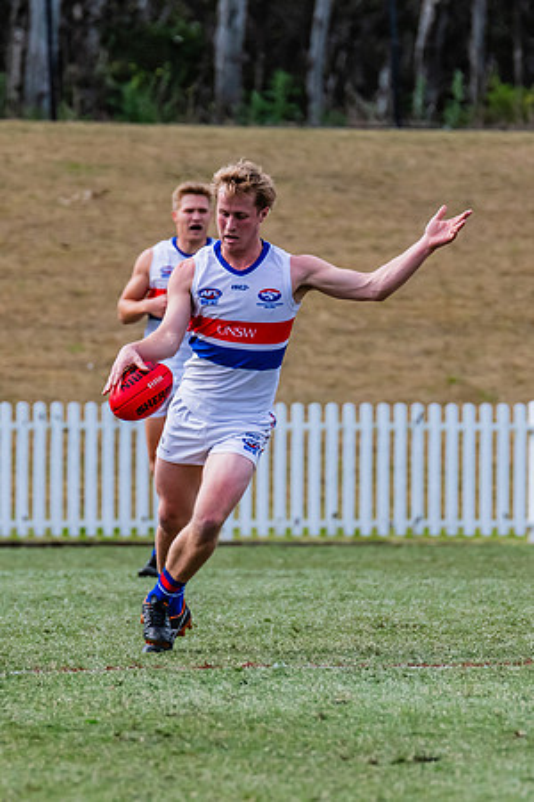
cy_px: 426
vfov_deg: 2.4
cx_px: 323
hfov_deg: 1.6
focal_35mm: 847
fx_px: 18836
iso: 800
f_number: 8
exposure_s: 1/1600
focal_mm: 420
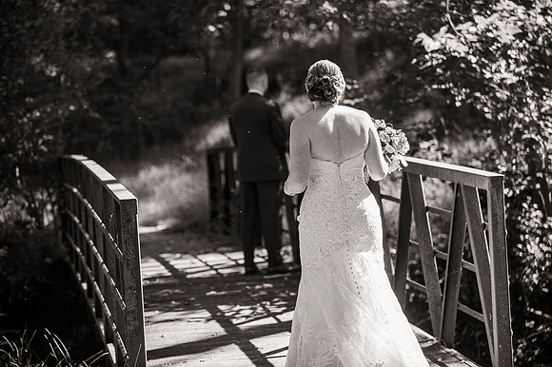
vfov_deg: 13.4
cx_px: 276
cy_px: 184
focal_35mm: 102
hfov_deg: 20.0
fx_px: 1563
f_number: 2.8
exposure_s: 1/2000
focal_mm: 102
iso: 400
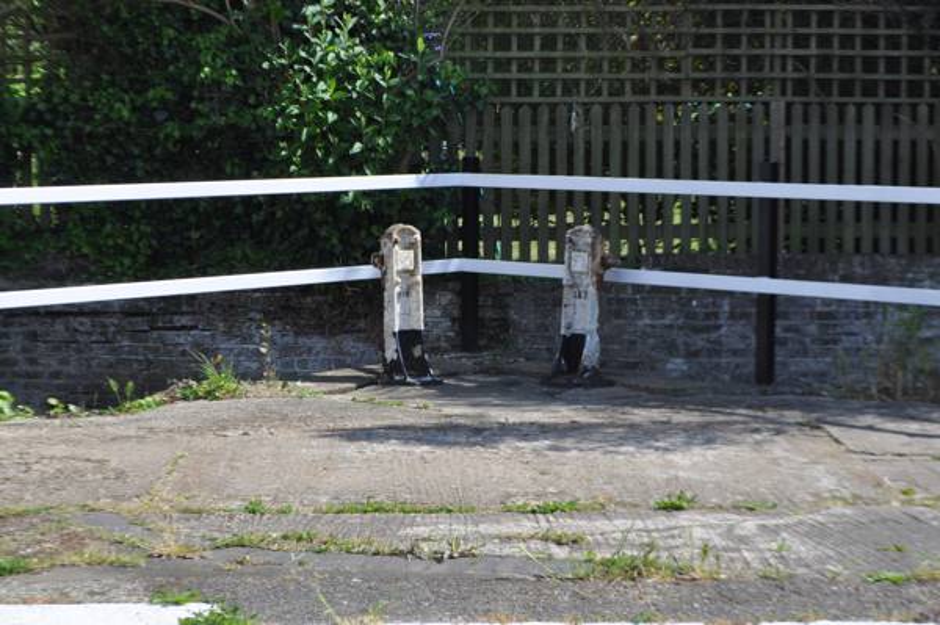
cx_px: 470
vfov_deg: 16.5
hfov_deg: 24.6
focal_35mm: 82
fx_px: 2152
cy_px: 312
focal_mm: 55
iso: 200
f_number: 8
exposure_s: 1/250
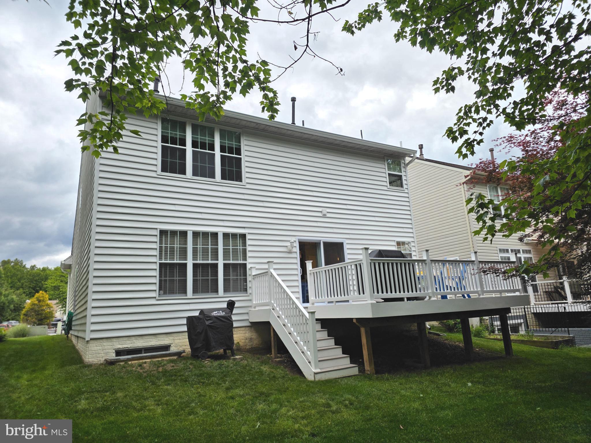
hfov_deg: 73.9
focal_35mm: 23
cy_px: 222
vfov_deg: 58.9
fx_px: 393
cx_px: 296
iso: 32
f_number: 1.7
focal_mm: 6.3
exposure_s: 1/359
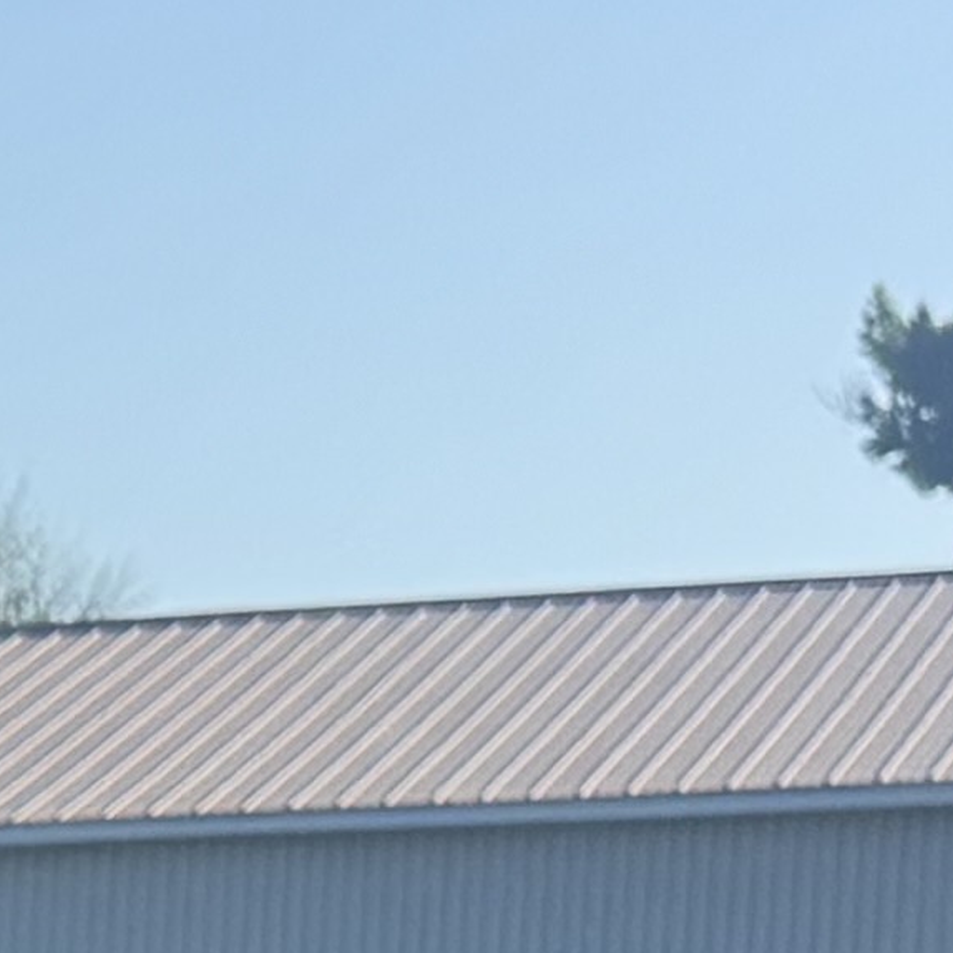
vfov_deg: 7.7
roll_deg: -1.2
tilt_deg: -4.5
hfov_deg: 7.2
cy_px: 2318
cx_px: -2143
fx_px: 6572
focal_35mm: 211
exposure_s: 1/1637
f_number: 1.78
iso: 80
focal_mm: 6.76
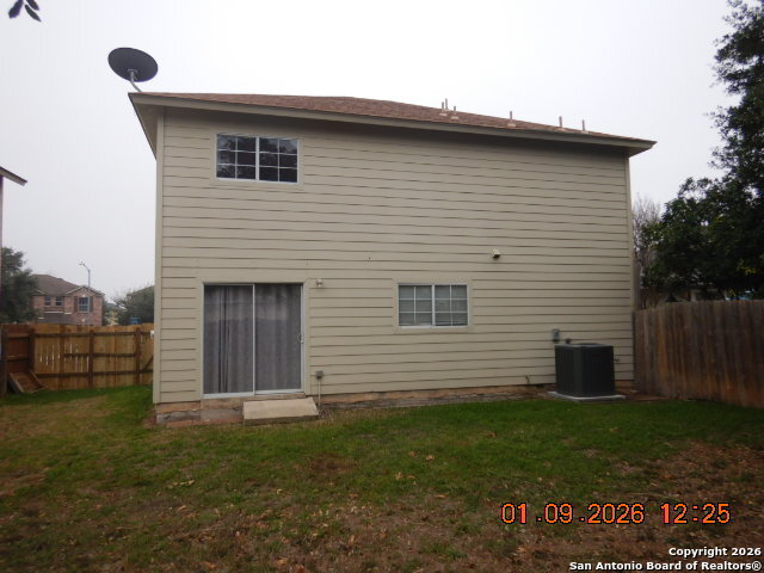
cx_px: 382
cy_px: 286
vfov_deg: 56.8
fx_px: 530
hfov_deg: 71.6
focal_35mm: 24
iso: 125
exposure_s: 1/400
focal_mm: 4.3
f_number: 2.8
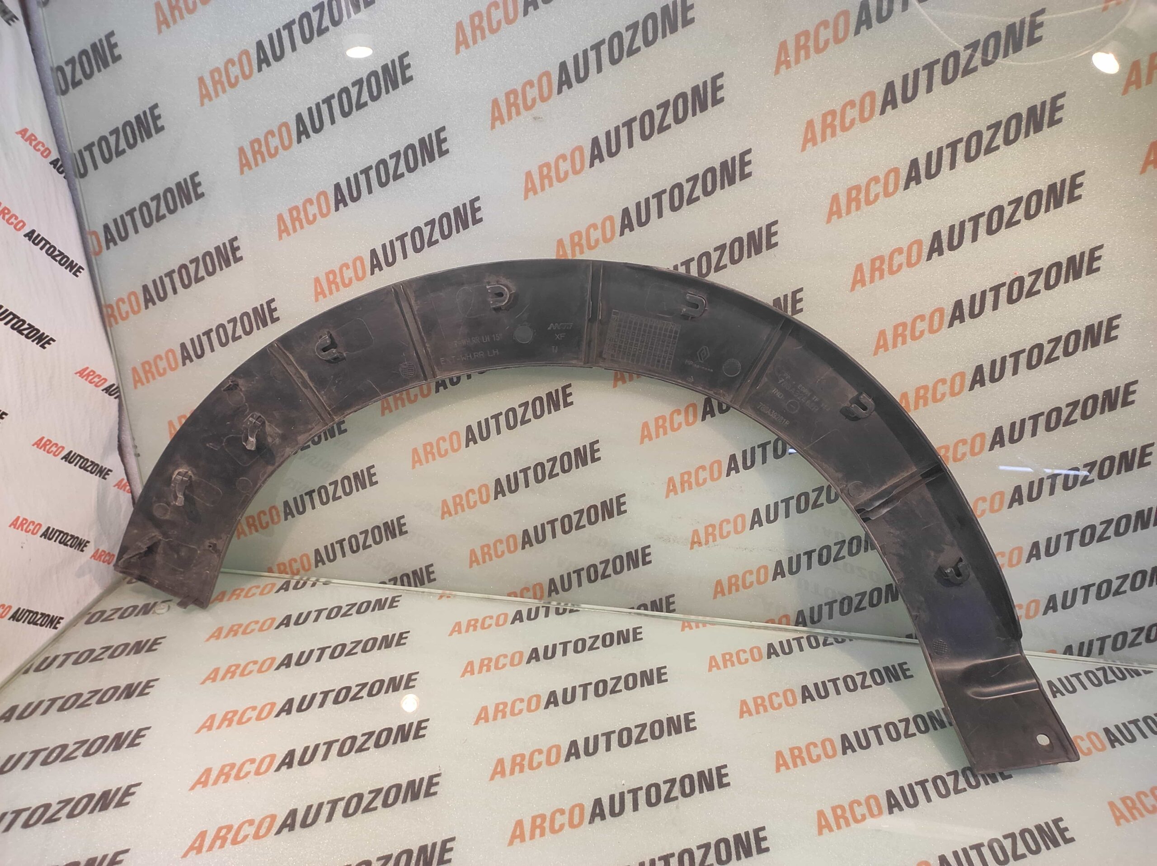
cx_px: 578
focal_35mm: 17
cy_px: 433
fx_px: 568
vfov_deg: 74.7
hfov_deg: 91.1
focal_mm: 4.74
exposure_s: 1/33
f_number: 1.79
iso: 198
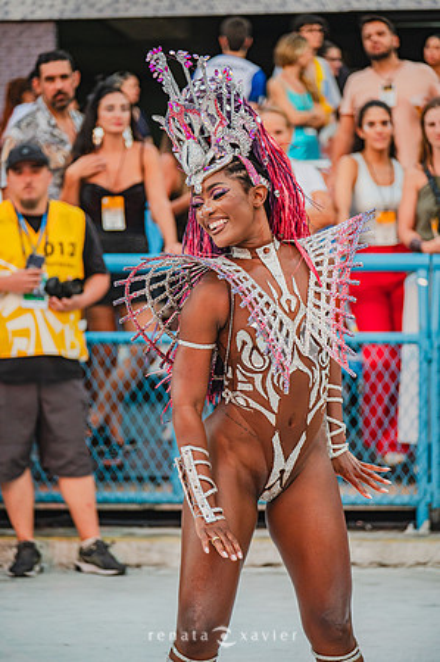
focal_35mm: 170
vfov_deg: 12.1
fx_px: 3124
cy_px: 331
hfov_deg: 8.1
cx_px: 220
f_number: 5.3
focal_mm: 170
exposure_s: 1/400
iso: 1250
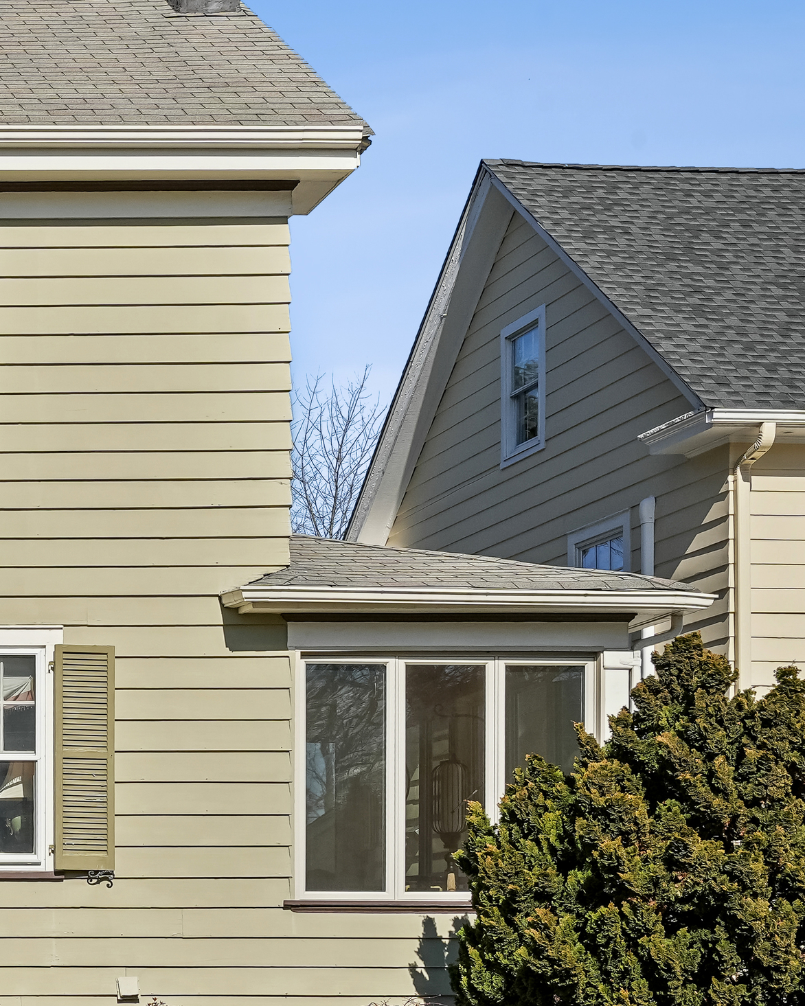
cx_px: -426
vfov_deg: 25.7
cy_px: 565
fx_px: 2204
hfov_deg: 18.2
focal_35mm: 74
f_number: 8
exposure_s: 1/1000
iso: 400
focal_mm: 29
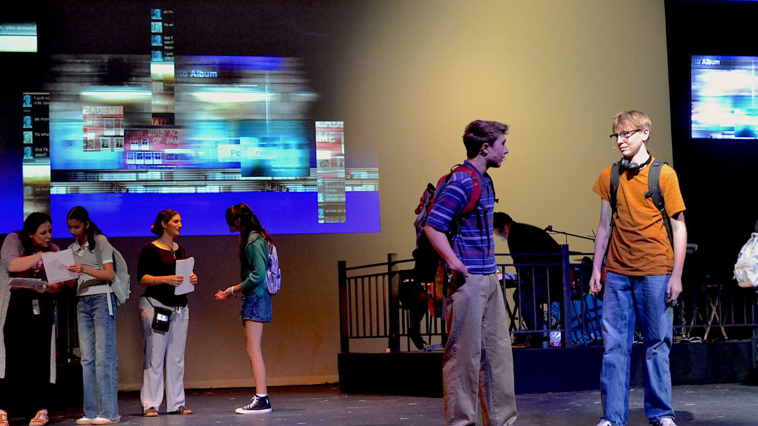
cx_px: 374
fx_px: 1347
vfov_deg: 18.0
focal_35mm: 67
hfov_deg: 31.4
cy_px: 239
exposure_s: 1/15
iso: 2500
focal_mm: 42
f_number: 5.3
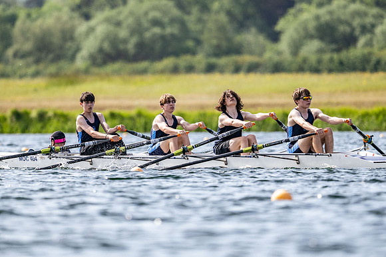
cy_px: 128
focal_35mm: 600
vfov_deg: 2.3
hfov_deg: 3.4
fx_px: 6429
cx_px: 193
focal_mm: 400
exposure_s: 1/2500
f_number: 4.5
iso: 280
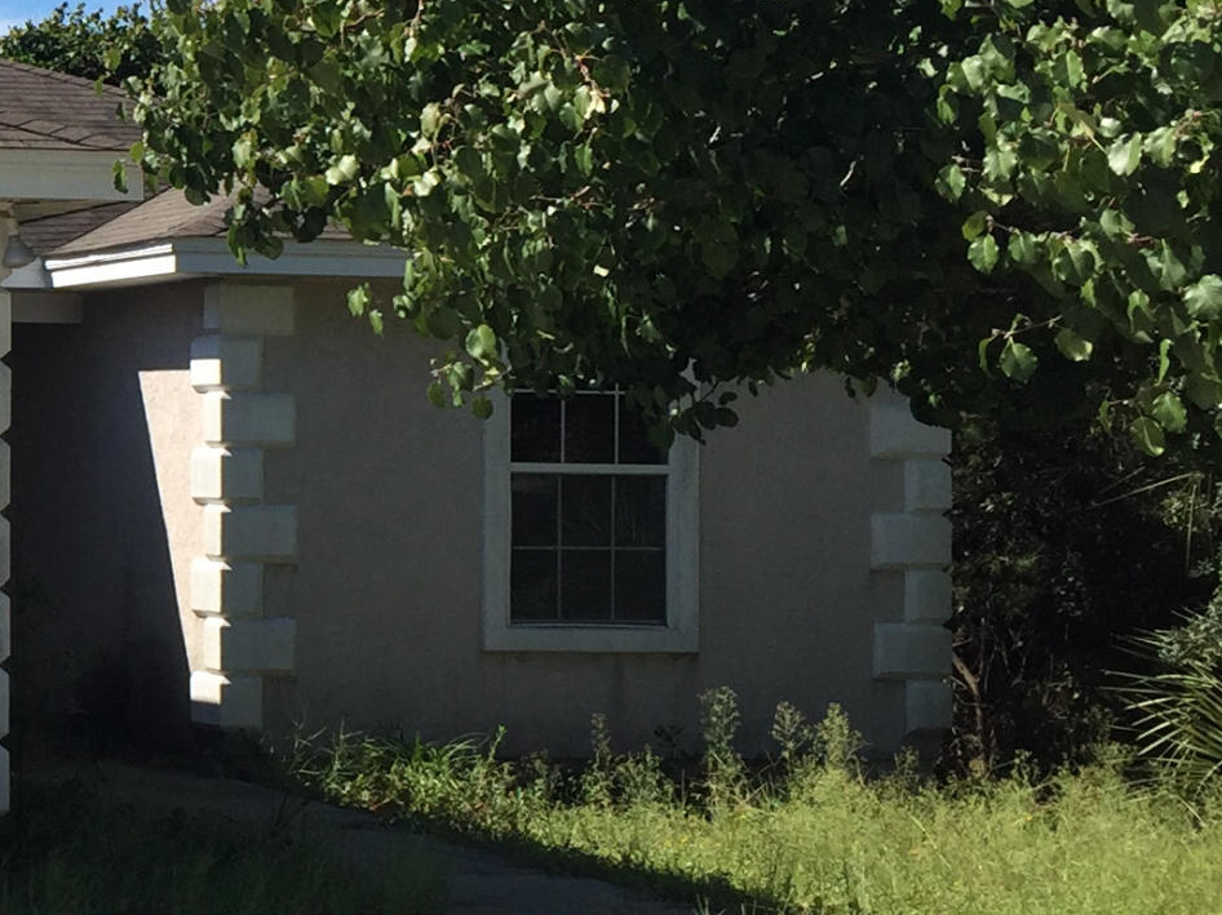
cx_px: -459
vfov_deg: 16.1
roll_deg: -1.9
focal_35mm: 92
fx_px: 3247
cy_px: 436
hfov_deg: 19.3
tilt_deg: +0.9
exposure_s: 1/1647
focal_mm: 4.15
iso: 32
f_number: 2.2
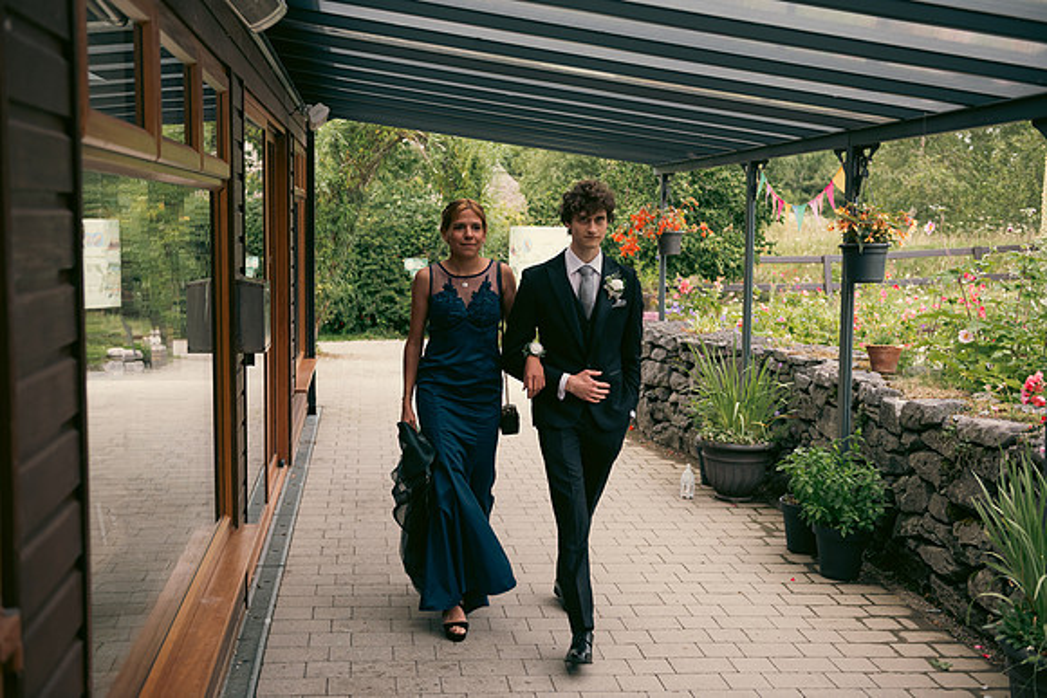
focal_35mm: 40
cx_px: 524
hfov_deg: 48.4
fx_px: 1164
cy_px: 349
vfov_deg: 33.4
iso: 250
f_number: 3.5
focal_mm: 40
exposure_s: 1/200
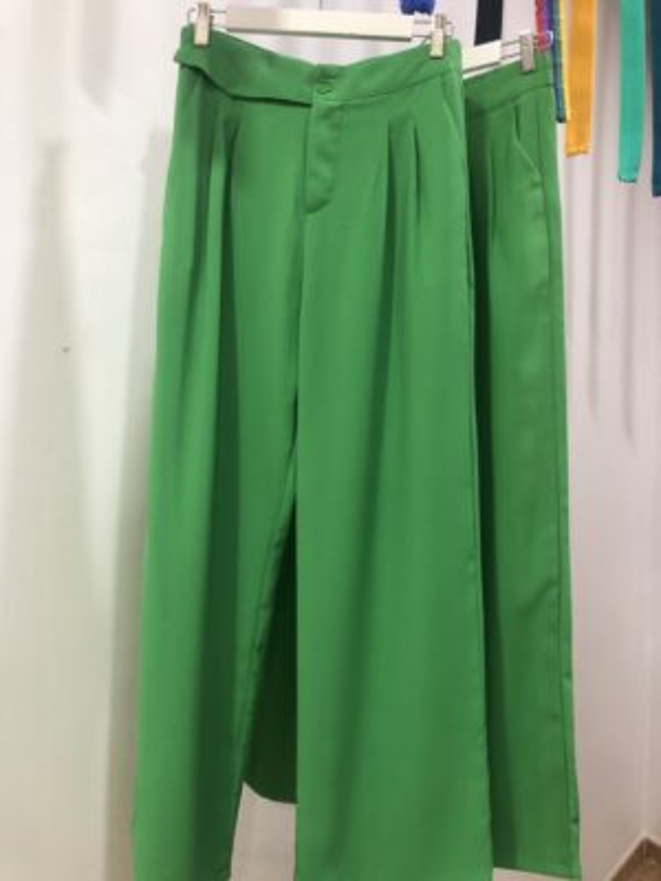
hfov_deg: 49.7
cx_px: 330
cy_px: 440
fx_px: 713
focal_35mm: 28
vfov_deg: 63.4
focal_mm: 3.99
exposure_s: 1/15
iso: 40
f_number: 1.8
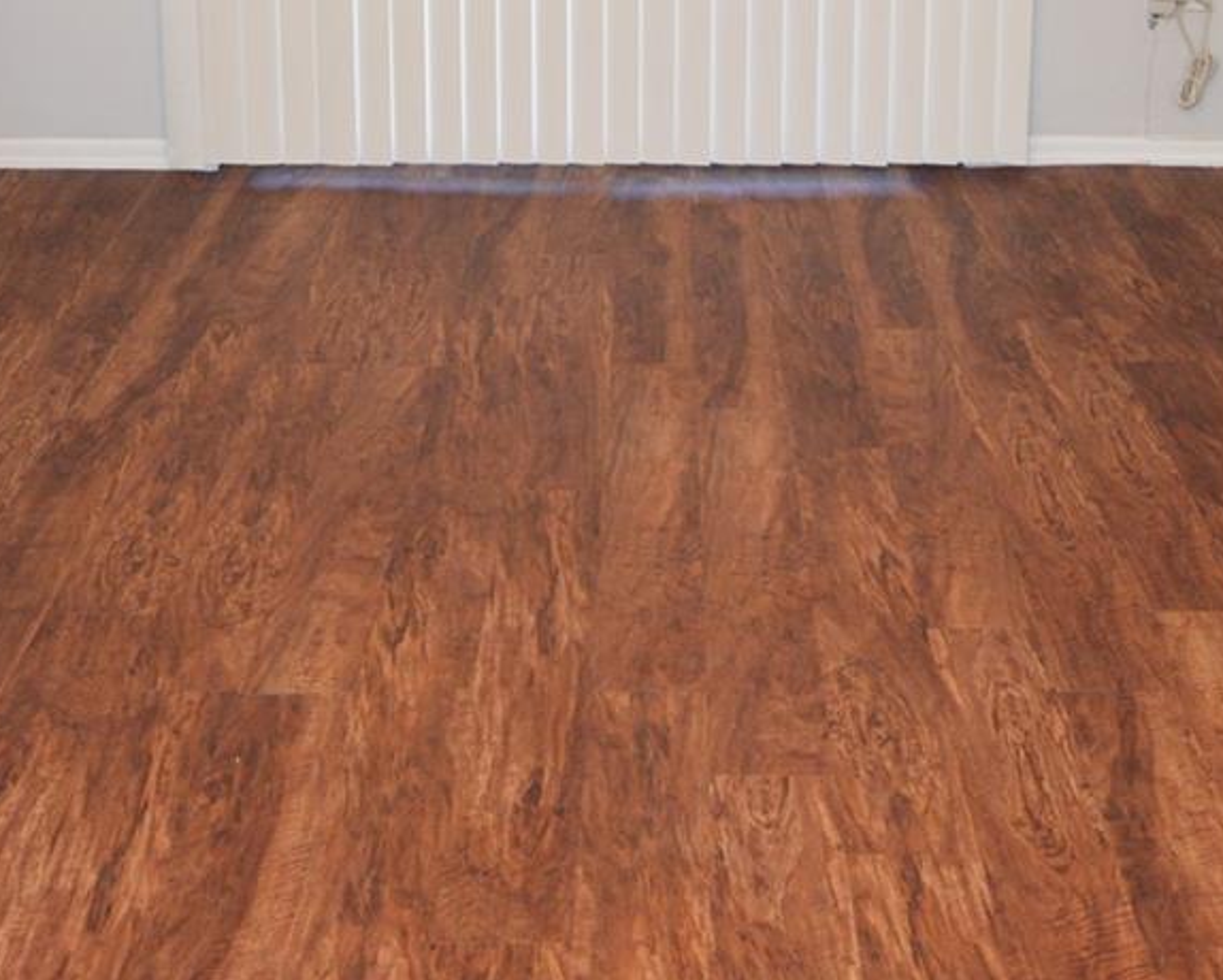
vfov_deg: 28.7
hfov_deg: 39.5
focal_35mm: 47
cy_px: -133
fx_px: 1702
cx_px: 633
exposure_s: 1/60
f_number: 4
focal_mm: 12
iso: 500
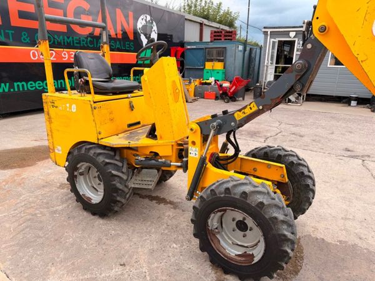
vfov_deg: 56.8
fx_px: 260
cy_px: 140
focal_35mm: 24
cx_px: 188
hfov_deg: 71.6
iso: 80
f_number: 1.78
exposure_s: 1/1493
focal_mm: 6.76
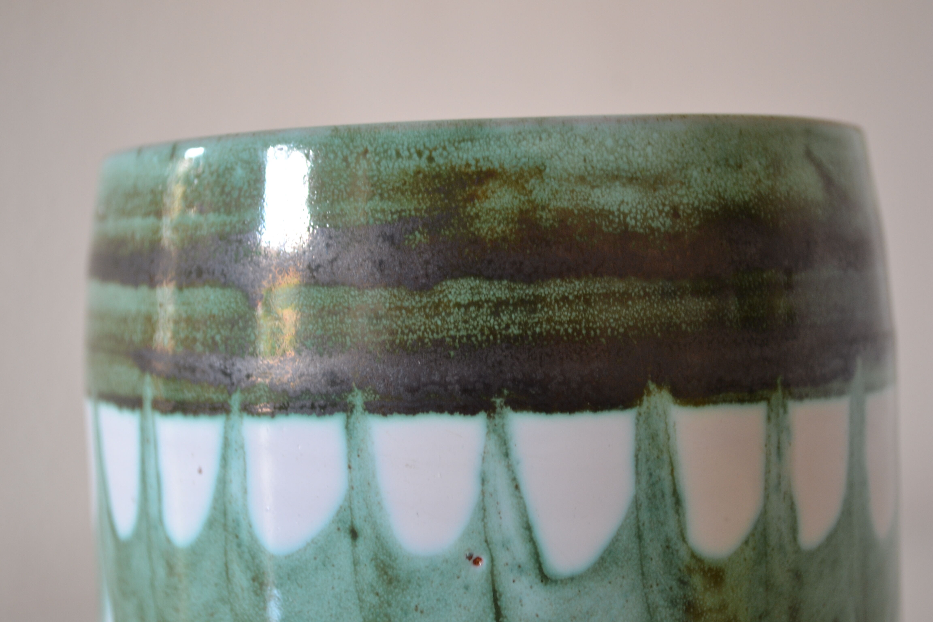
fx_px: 1555
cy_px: 311
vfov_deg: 22.6
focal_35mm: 60
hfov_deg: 33.4
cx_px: 466
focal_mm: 40
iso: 400
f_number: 5.3
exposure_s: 1/20
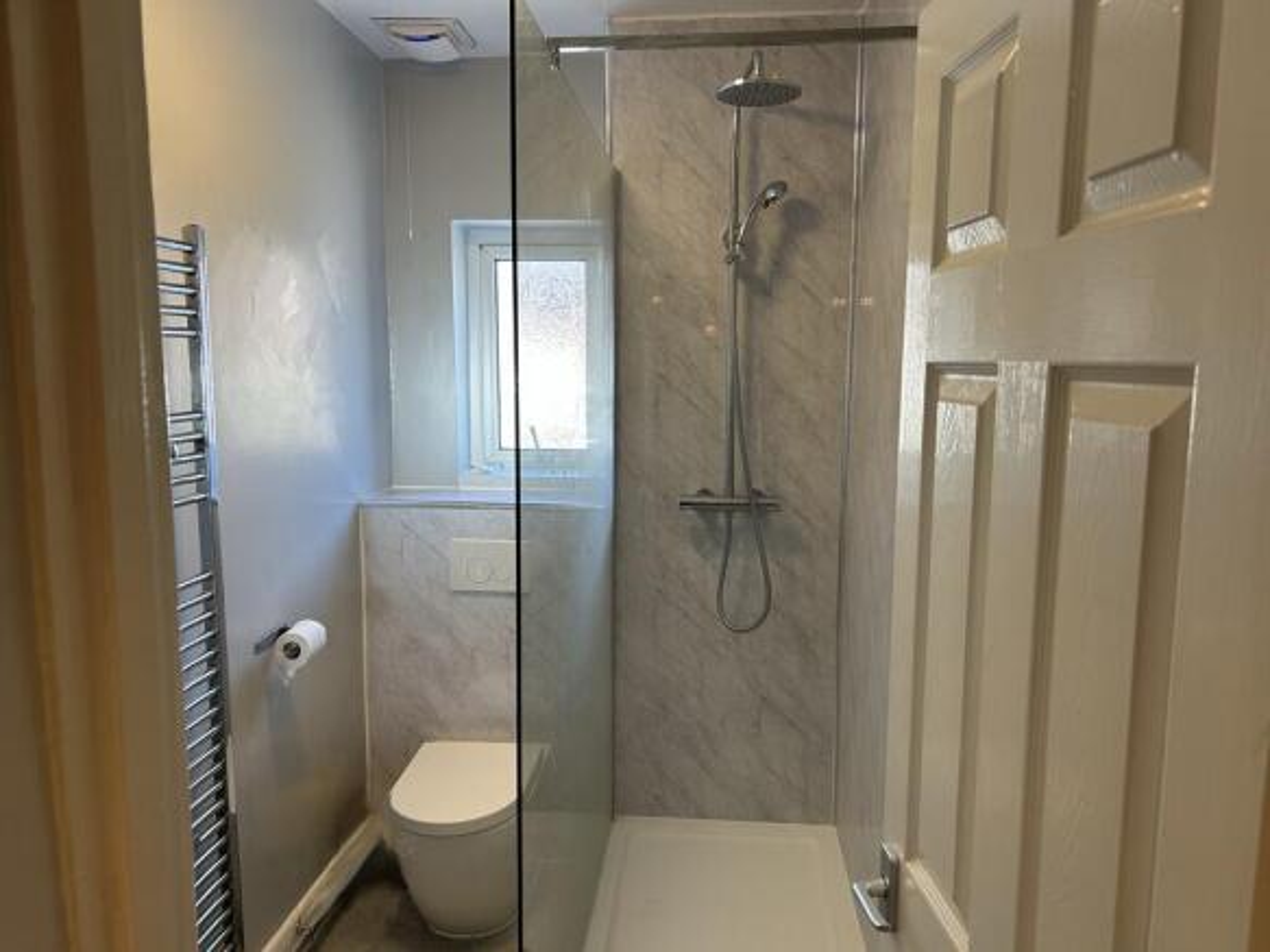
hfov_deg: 67.3
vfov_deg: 53.0
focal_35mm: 26
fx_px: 954
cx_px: 635
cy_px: 476
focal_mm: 5.7
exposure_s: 1/100
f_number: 1.5
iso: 80
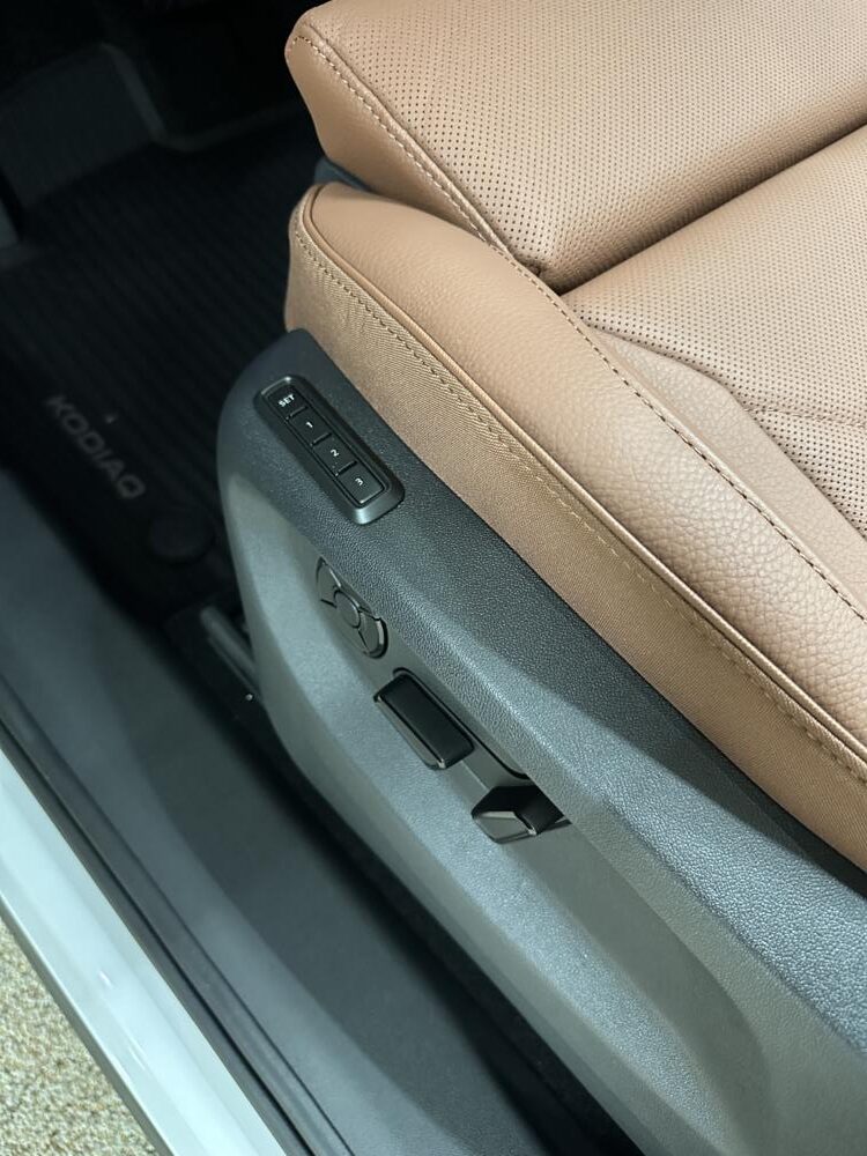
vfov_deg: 71.6
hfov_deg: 56.8
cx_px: 434
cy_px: 578
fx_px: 801
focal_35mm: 24
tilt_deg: -57.3
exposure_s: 1/37
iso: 1000
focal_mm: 6.86
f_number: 1.78
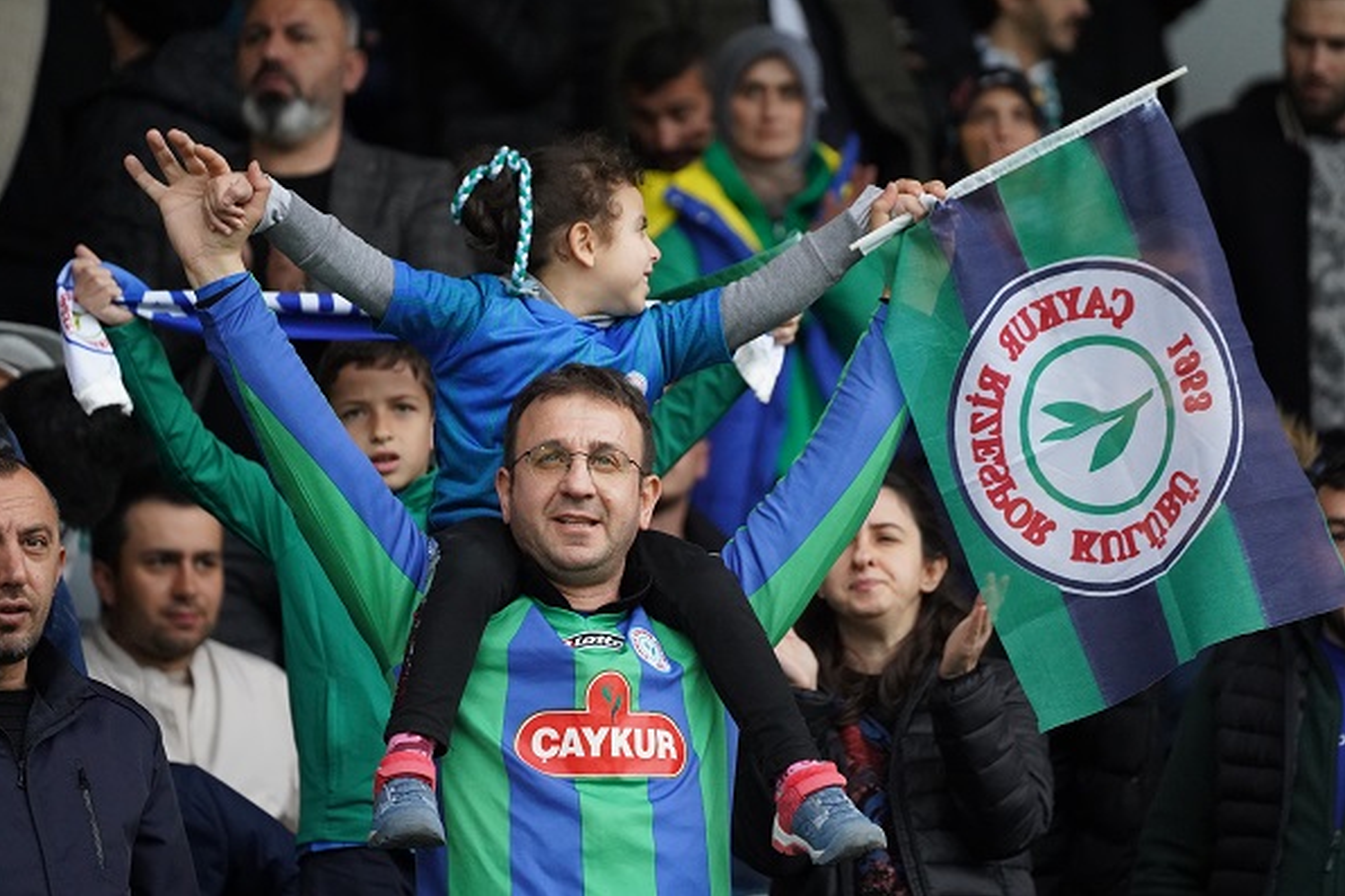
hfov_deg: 7.5
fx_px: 10308
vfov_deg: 5.0
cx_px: 670
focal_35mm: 276
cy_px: 449
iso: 6400
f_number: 5.6
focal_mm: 274
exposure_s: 1/2000
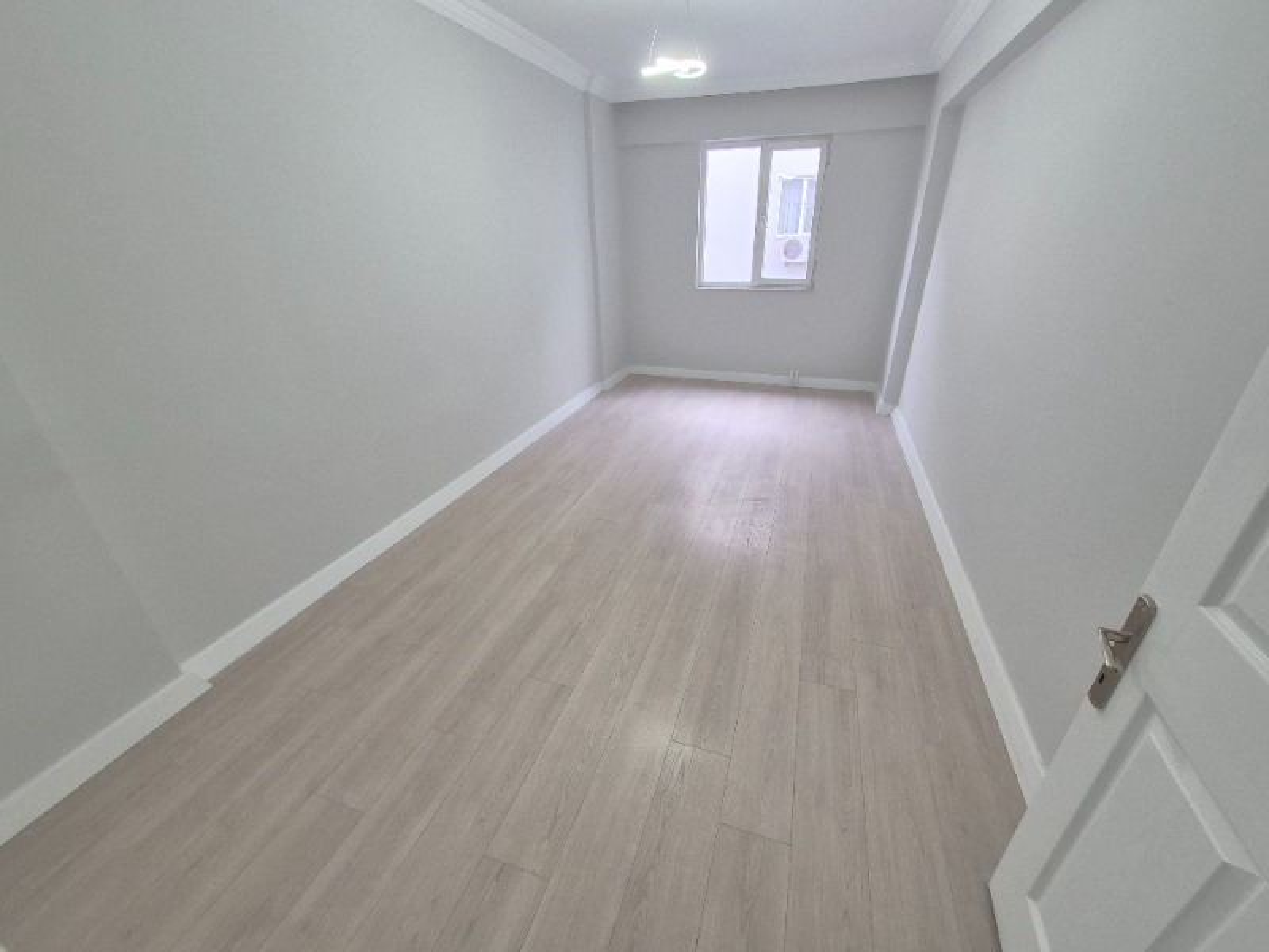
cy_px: 476
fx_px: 477
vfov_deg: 89.9
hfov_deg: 106.2
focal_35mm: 13
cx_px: 634
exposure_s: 1/50
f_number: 2.2
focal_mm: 1.74
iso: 500
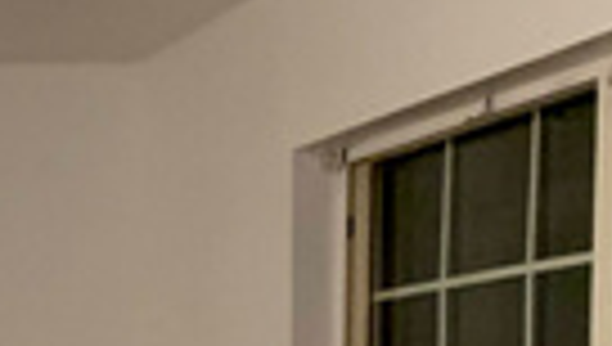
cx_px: -382
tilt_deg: -4.8
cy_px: 665
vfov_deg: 8.7
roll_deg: +1.6
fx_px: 2162
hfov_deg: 14.7
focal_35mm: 133
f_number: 1.8
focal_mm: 4.25
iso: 400
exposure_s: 1/60
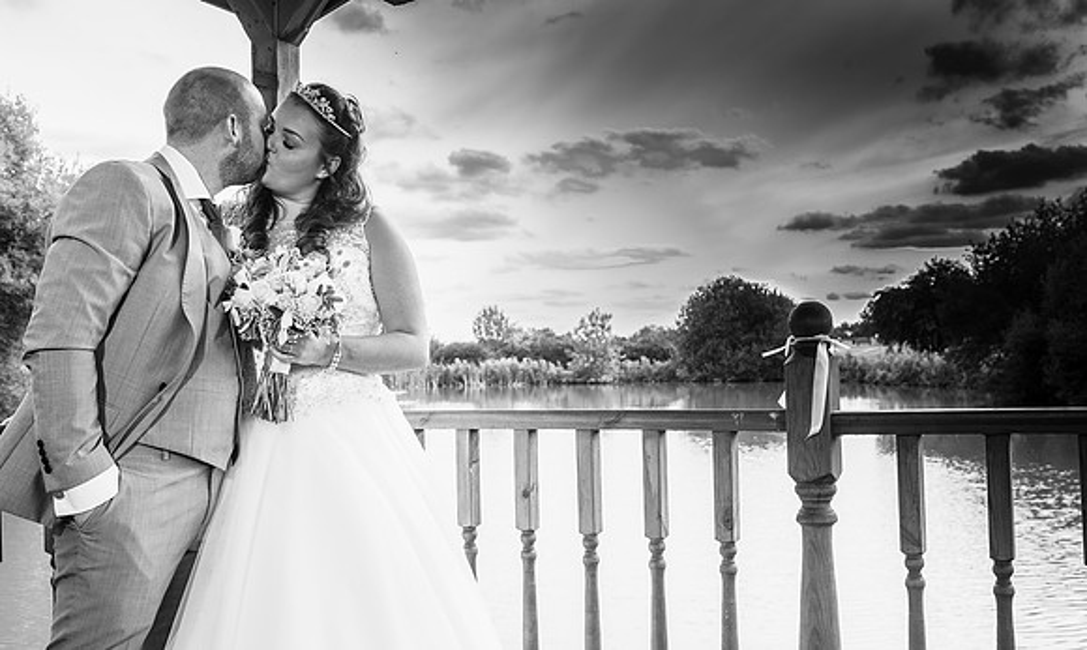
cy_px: 344
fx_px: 1089
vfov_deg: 33.2
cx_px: 545
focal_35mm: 37
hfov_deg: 53.1
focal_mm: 35
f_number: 8
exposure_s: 1/160
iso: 160
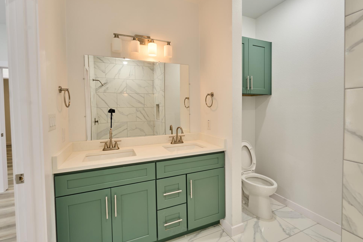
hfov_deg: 93.3
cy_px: 114
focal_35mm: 17
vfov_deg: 70.4
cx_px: 184
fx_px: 171
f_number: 9
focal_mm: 16
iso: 100
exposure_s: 1/5
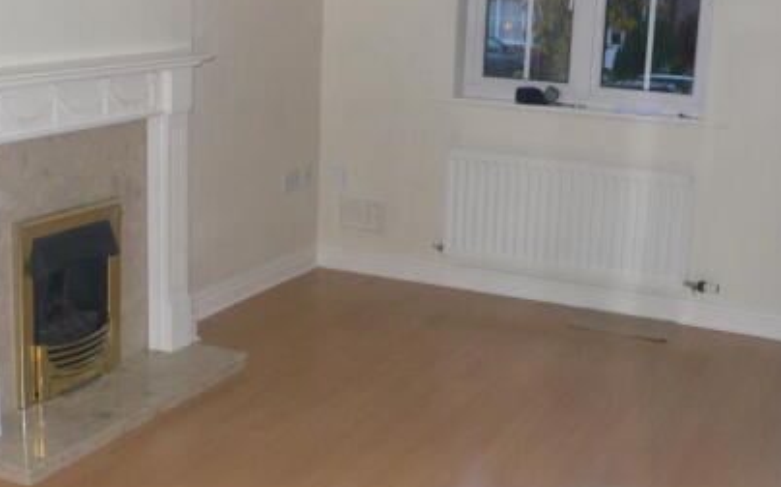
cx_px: 395
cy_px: 227
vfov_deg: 24.8
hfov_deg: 38.9
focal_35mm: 52
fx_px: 1106
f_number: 2.8
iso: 200
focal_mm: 6.3
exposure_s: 1/30
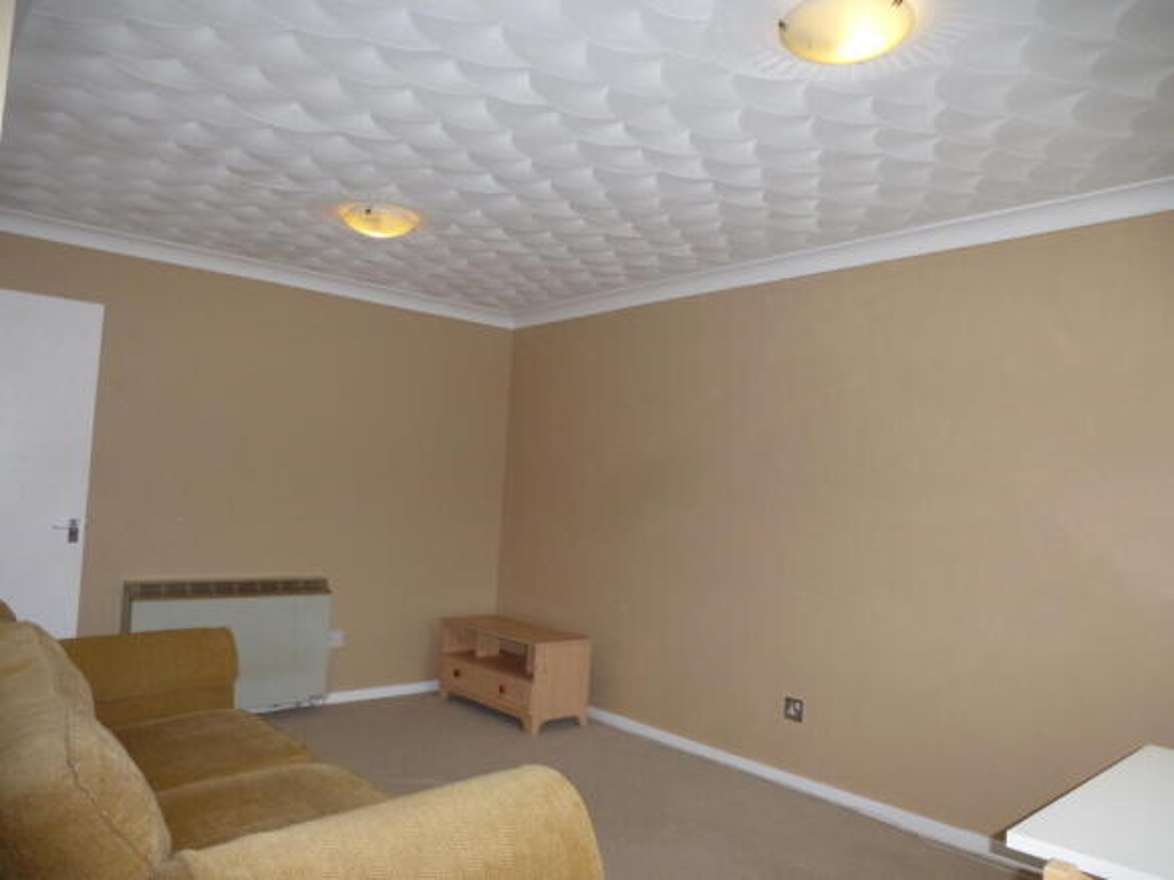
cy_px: 440
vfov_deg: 56.8
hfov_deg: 71.6
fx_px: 814
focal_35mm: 24
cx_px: 587
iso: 250
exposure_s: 1/60
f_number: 3.3
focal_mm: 4.3
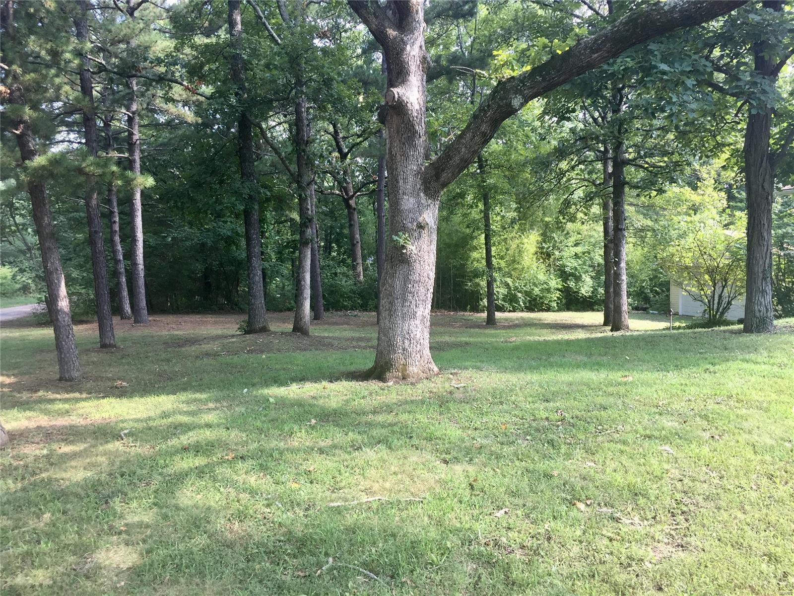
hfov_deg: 61.7
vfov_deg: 48.2
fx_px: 665
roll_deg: -0.8
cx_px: 397
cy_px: 298
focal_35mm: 29
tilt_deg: -3.5
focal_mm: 4.15
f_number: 2.2
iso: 40
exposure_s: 1/120
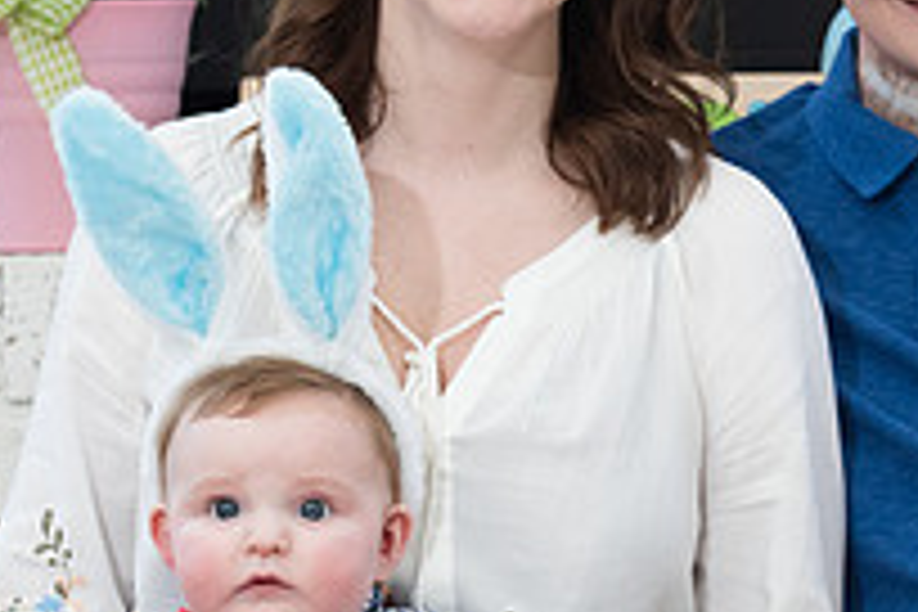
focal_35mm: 299
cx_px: 840
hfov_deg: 6.9
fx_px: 7624
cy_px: 276
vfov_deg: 4.6
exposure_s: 1/250
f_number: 5.6
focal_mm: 92
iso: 1600
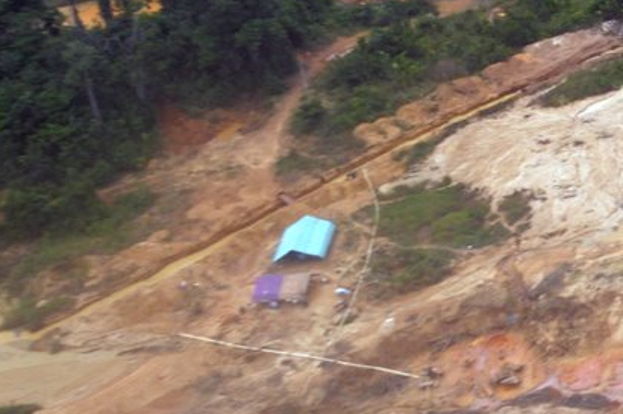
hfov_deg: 12.6
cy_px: -55
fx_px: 2523
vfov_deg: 9.3
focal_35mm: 146
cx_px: 1181
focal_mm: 25
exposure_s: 1/125
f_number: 11
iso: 200
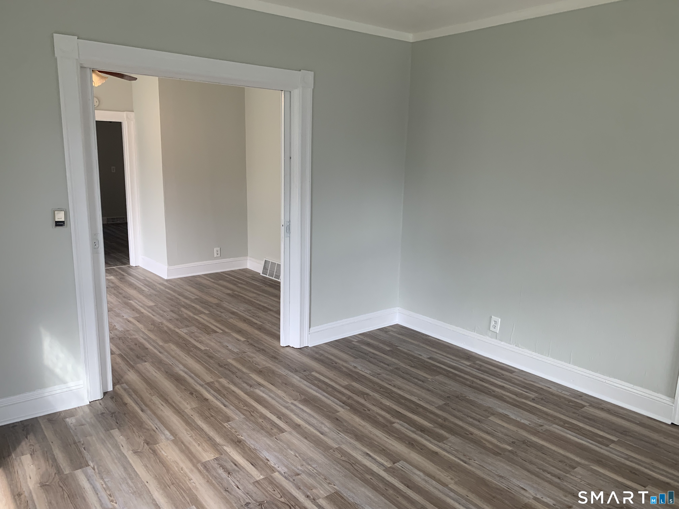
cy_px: 254
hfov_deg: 67.3
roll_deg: -2.5
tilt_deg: -9.2
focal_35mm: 26
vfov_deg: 53.1
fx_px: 510
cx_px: 340
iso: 64
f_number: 1.8
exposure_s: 1/121
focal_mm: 4.25
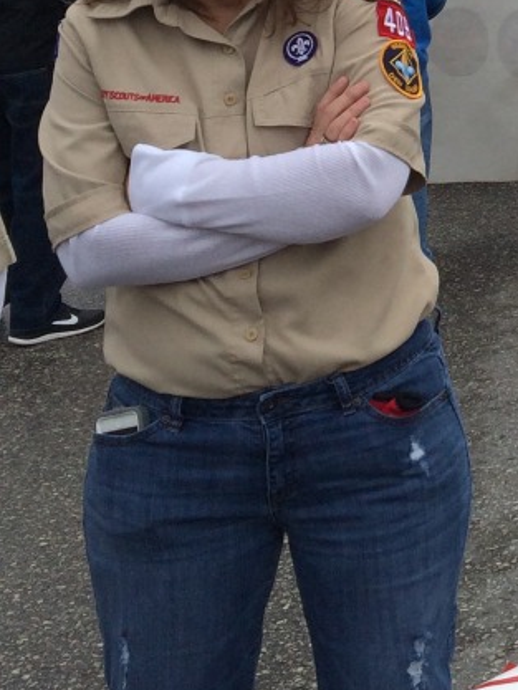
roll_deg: +3.5
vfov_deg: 19.7
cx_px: 846
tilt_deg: -2.7
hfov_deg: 14.2
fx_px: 1894
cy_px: -82
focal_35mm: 95
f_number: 2.2
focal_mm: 4.15
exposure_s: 1/892
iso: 32
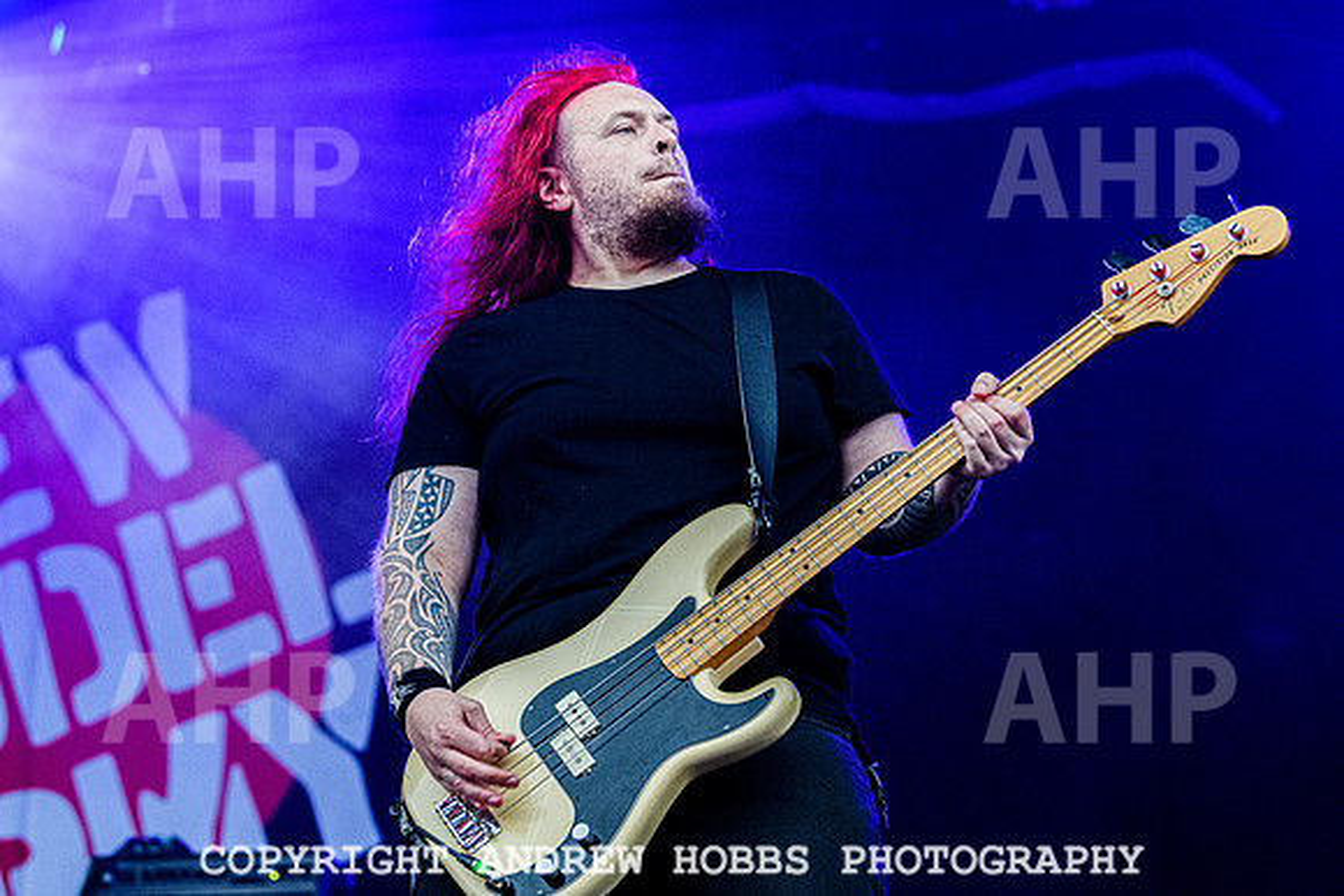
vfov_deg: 14.0
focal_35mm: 97
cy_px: 376
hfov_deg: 20.9
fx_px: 3639
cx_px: 675
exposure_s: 1/250
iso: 6400
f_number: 4
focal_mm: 80
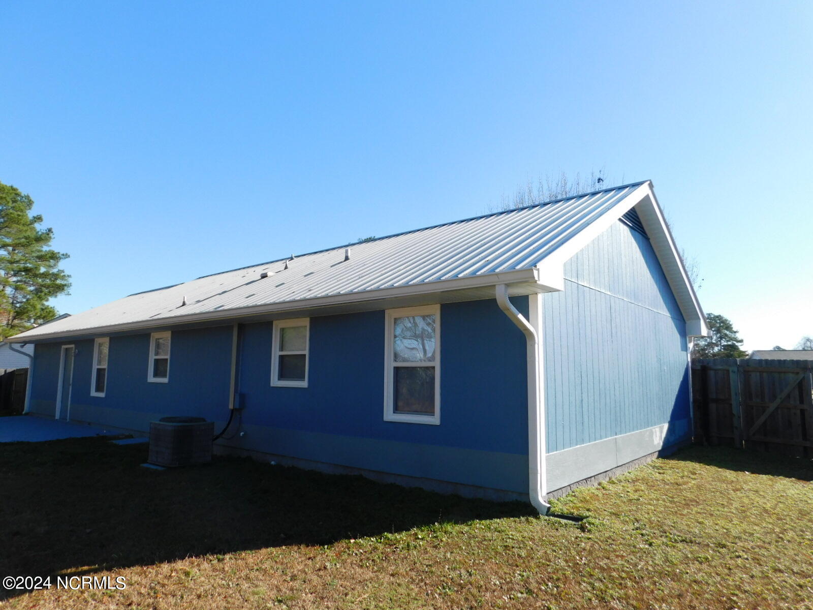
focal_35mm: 23
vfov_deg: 58.9
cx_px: 406
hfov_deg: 73.9
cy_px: 305
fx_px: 540
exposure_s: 1/1250
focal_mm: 4
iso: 125
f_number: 3
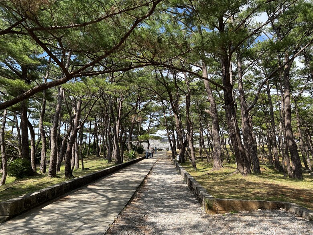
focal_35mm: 26
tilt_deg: +14.6
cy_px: 118
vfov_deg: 53.1
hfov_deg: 67.3
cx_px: 156
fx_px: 235
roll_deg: +0.2
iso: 50
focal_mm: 5.7
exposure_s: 1/1431
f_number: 1.5
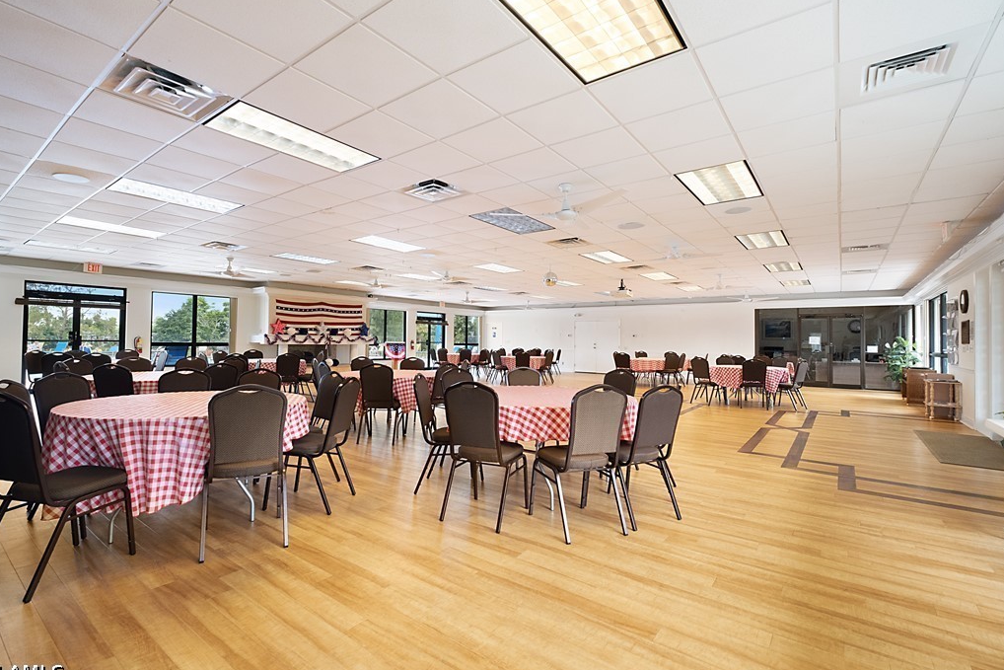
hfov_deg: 96.7
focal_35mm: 16
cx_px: 481
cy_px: 332
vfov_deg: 73.8
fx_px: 446
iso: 1000
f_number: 4
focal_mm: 10
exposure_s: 1/60
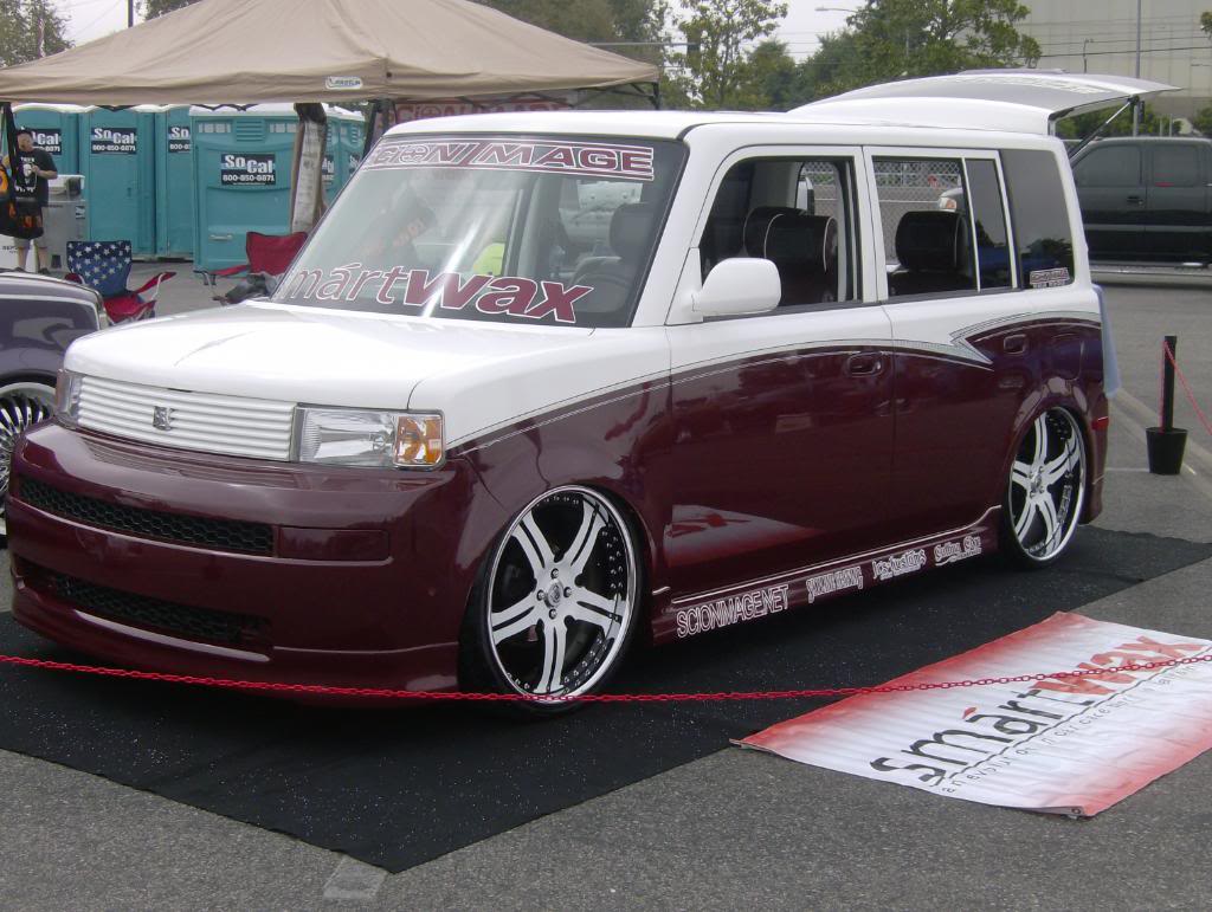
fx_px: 1963
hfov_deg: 34.3
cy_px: 456
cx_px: 606
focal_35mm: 56
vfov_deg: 26.2
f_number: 5.6
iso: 100
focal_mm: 9.3
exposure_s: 1/303
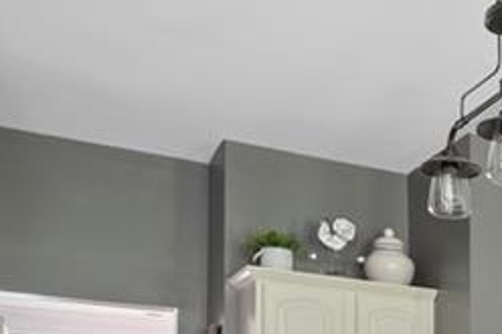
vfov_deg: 17.9
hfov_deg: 25.6
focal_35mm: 66
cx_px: 676
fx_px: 920
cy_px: 528
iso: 160
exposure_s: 1.5
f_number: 6.7
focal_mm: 16
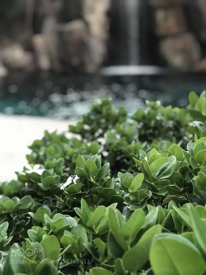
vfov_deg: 33.8
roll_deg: +0.3
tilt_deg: -11.5
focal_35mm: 57
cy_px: 138
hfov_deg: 25.7
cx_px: 103
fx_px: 452
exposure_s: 1/50
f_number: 2.8
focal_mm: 6.6
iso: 800
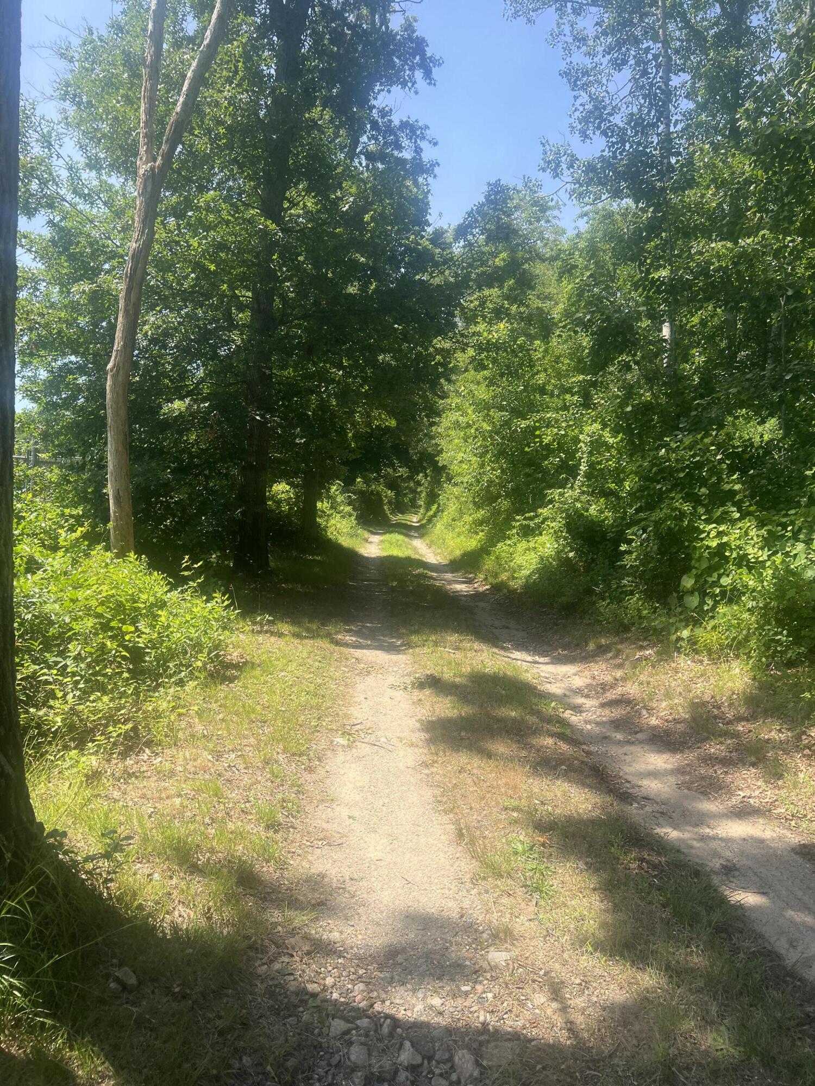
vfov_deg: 67.3
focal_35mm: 26
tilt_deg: +1.1
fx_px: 816
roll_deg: -1.8
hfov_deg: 53.1
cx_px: 408
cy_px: 543
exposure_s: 1/1645
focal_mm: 5.7
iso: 50
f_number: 1.5
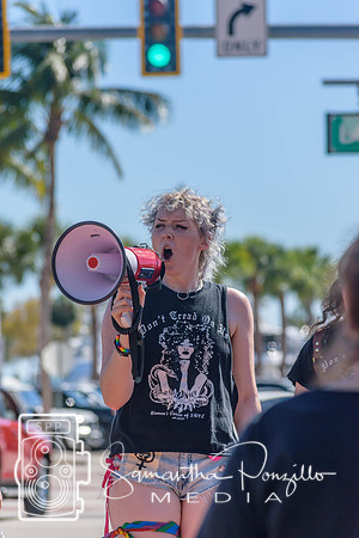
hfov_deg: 6.1
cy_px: 269
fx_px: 3365
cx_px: 180
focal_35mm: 225
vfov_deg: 9.1
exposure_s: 1/2000
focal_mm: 150
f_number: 5.6
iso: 250
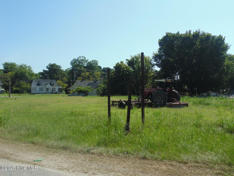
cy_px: 88
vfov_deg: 41.8
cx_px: 117
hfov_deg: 54.0
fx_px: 230
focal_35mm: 34
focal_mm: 6.2
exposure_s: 1/800
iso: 80
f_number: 3.4
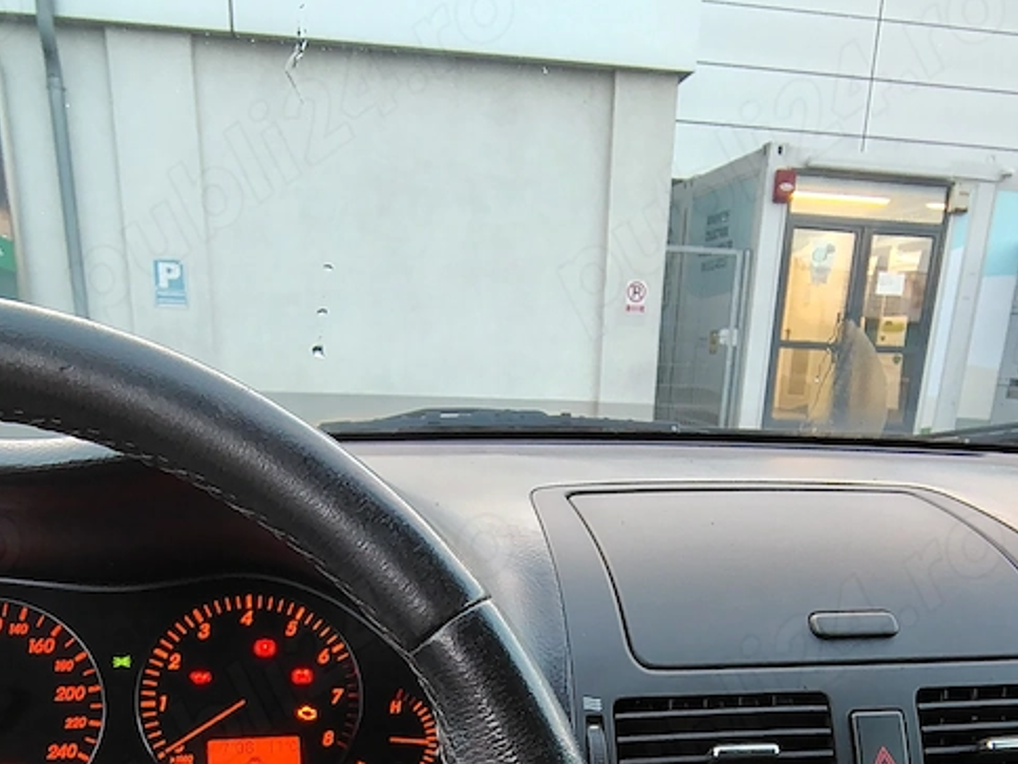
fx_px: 971
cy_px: 718
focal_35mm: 33
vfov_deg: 39.2
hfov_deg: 55.3
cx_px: 533
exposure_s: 1/25
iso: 539
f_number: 2.2
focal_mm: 2.13
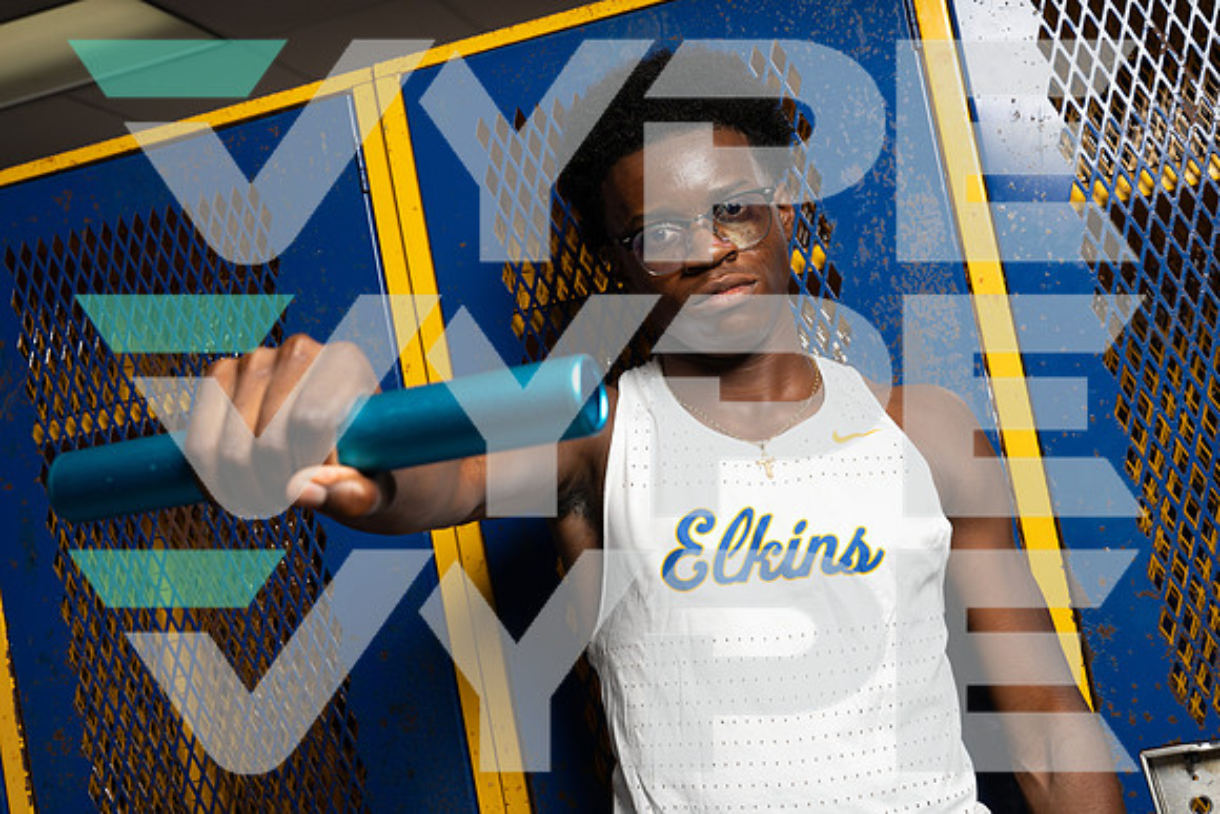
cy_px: 407
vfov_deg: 31.2
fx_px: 1457
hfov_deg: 45.4
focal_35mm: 43
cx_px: 610
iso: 125
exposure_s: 1/250
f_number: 8
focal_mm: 43
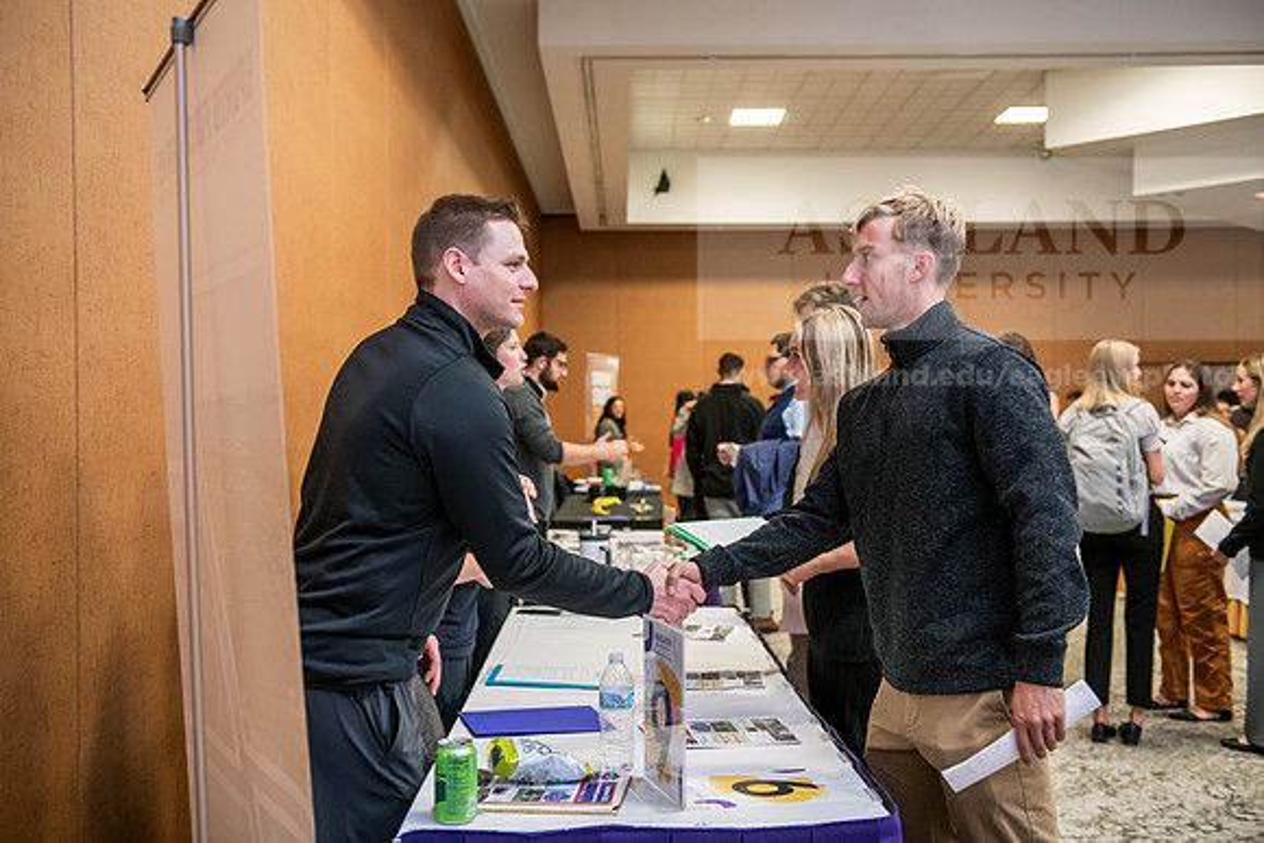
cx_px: 632
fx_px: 1334
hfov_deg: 50.7
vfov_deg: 35.1
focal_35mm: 38
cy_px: 422
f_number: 3.2
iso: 2000
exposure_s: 1/160
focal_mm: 38
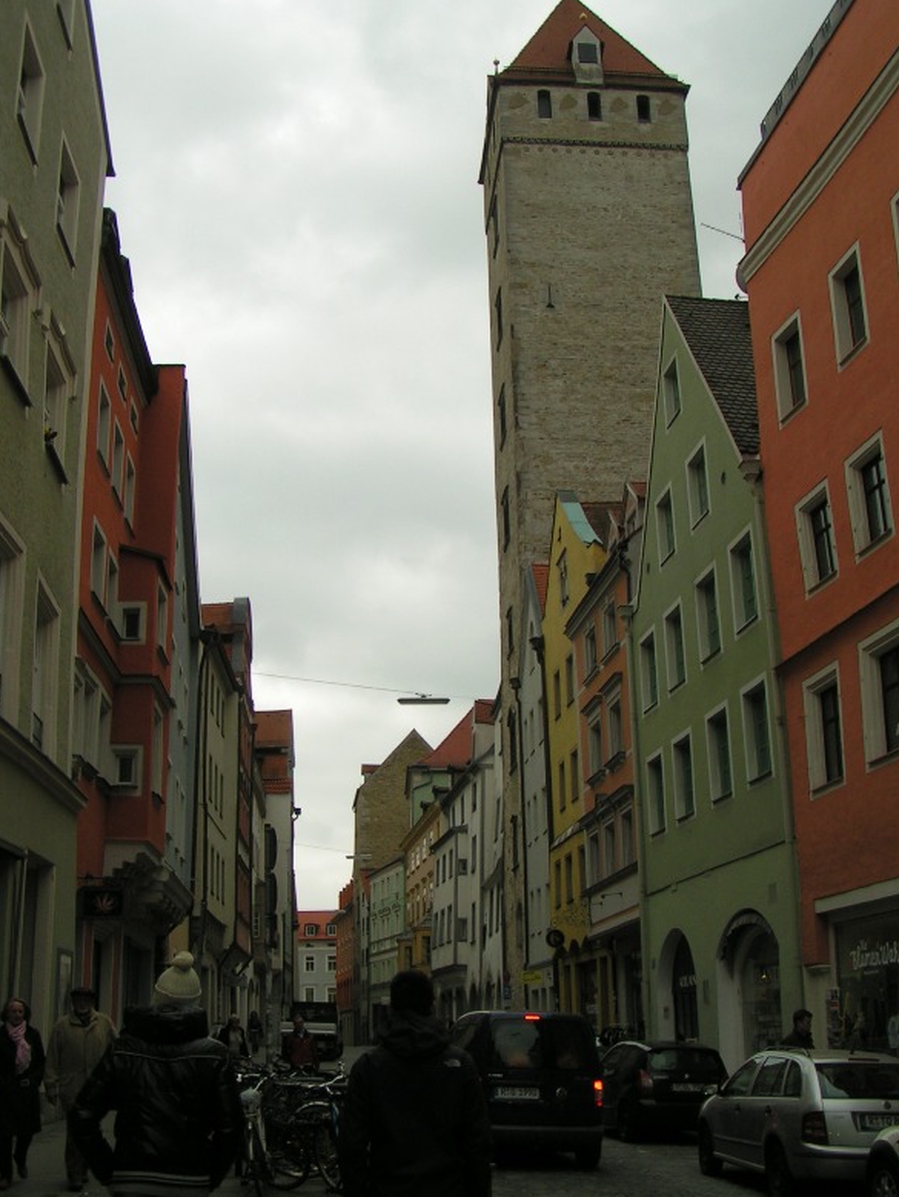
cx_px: 452
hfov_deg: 36.8
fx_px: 1349
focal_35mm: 39
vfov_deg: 47.8
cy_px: 592
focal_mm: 5.8
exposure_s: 1/400
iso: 50
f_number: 5.6
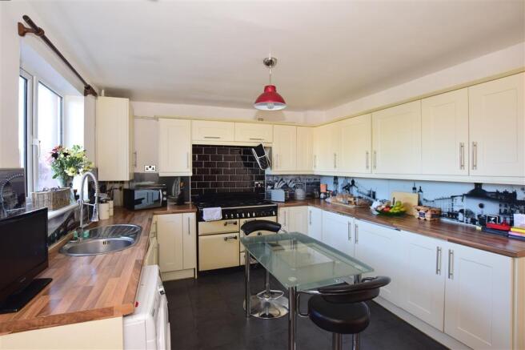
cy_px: 175
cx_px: 262
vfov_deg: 77.3
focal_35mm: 15
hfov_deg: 100.4
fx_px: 219
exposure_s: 1/30
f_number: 5.6
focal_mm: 10
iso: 400
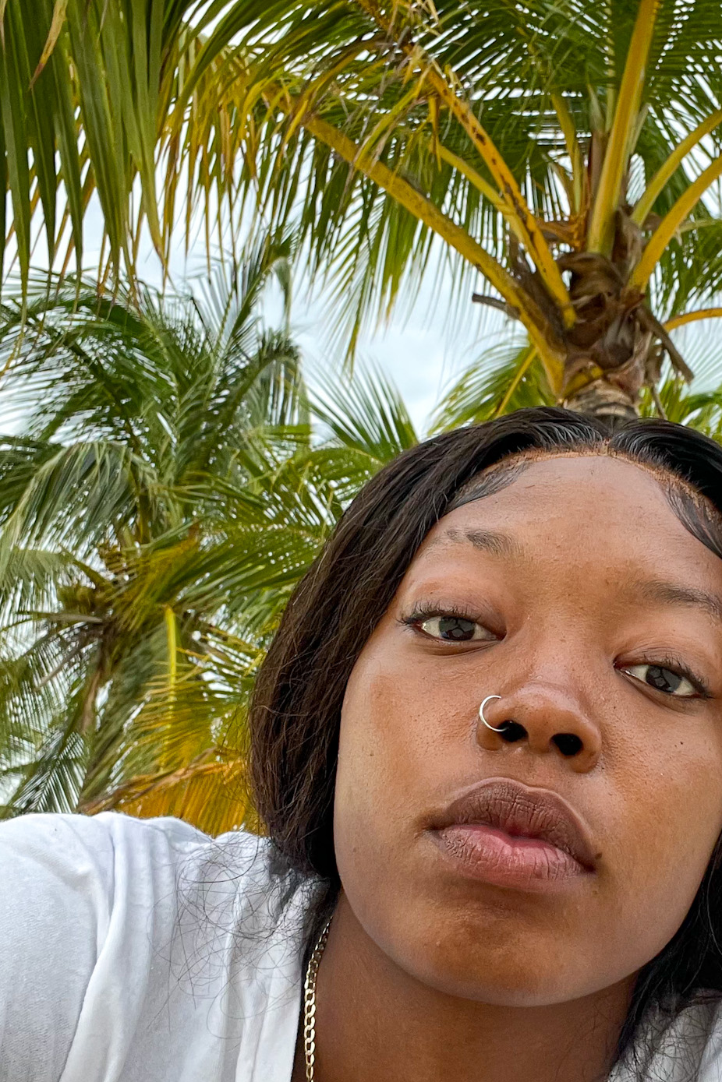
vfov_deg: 42.6
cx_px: 561
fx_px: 1384
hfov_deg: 28.7
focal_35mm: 46
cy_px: 617
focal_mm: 2.71
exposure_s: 1/60
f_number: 2.2
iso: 125
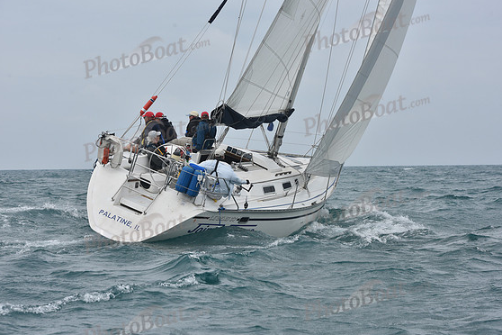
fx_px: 1450
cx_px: 257
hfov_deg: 19.6
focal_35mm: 104
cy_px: 172
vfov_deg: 13.2
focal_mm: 100
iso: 250
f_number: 9
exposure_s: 1/800
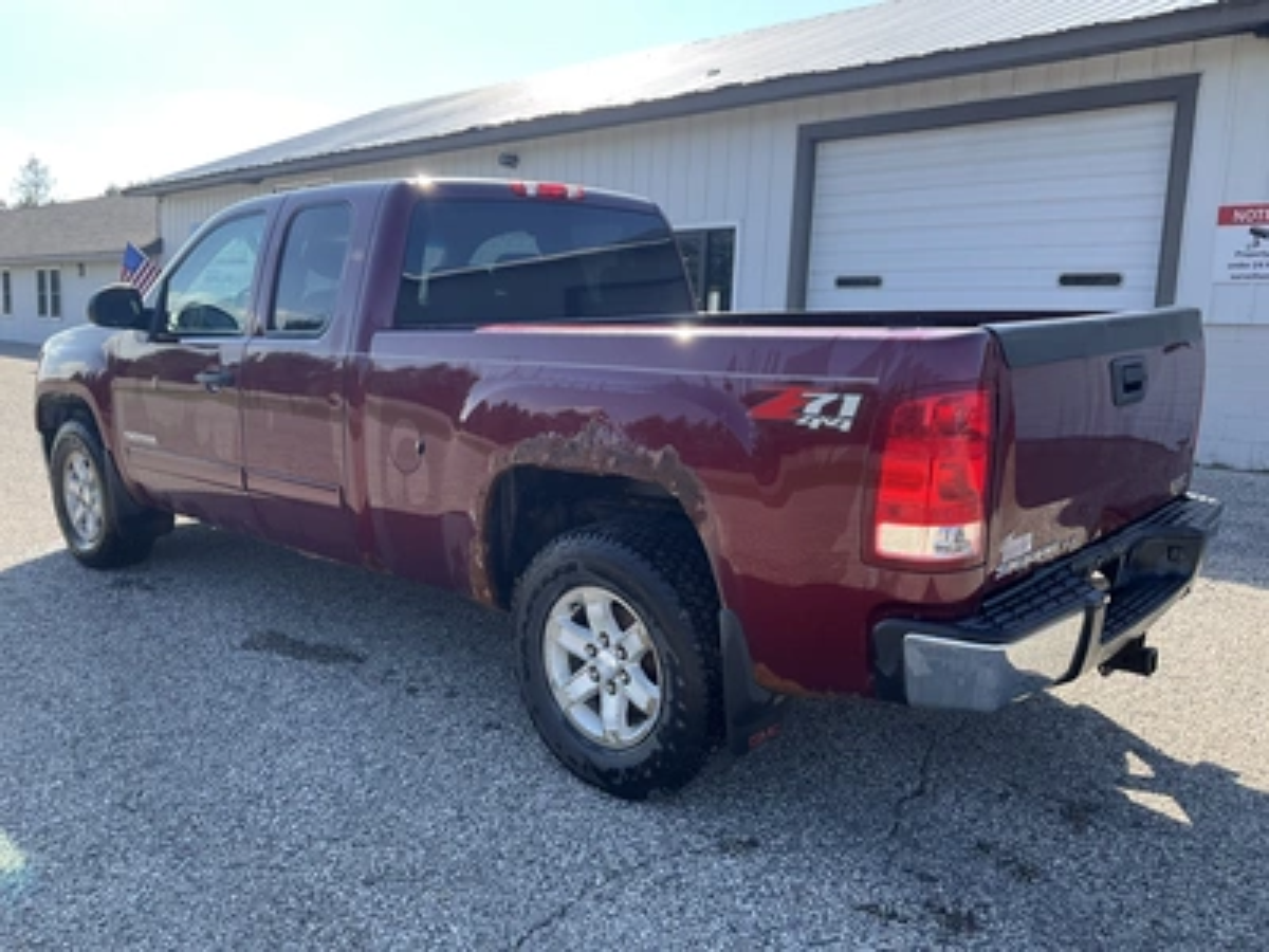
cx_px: 634
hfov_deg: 61.7
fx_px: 1063
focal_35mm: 29
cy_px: 476
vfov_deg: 48.2
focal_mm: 3
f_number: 1.8
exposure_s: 1/409
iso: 25
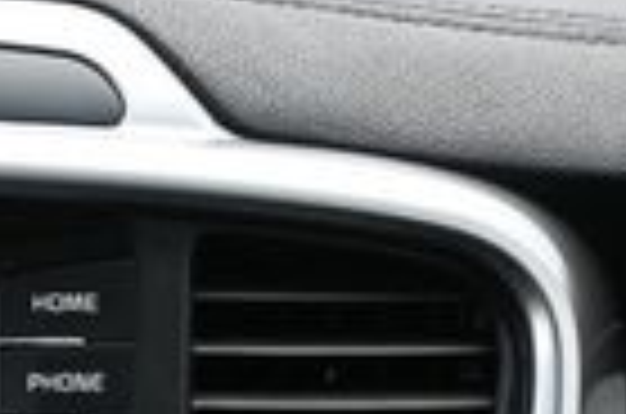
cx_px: -513
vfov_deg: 5.2
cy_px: 819
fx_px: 4447
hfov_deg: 7.8
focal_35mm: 256
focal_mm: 37
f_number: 5.3
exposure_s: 1/125
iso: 500
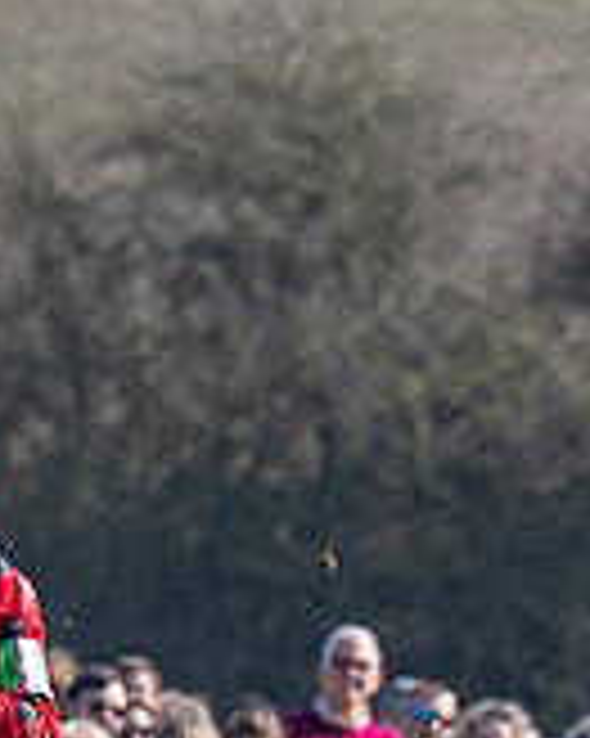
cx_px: -268
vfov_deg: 1.2
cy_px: 1070
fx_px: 36638
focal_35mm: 1677
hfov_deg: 0.9
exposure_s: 1/2000
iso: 200
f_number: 4
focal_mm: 170
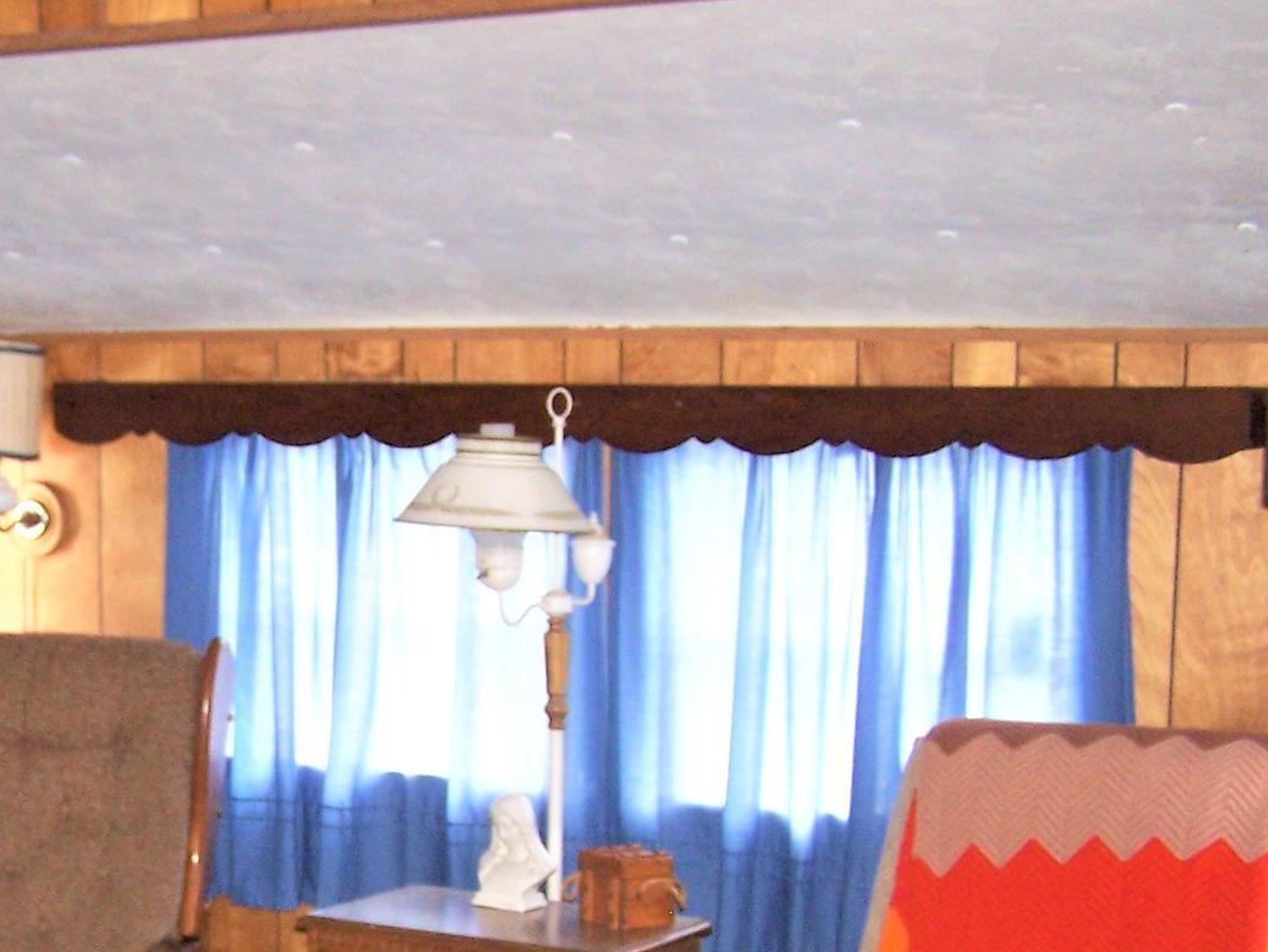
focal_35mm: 74
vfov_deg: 19.7
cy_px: 788
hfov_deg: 25.7
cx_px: 197
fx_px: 2712
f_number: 2.8
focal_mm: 6.3
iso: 140
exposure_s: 1/60
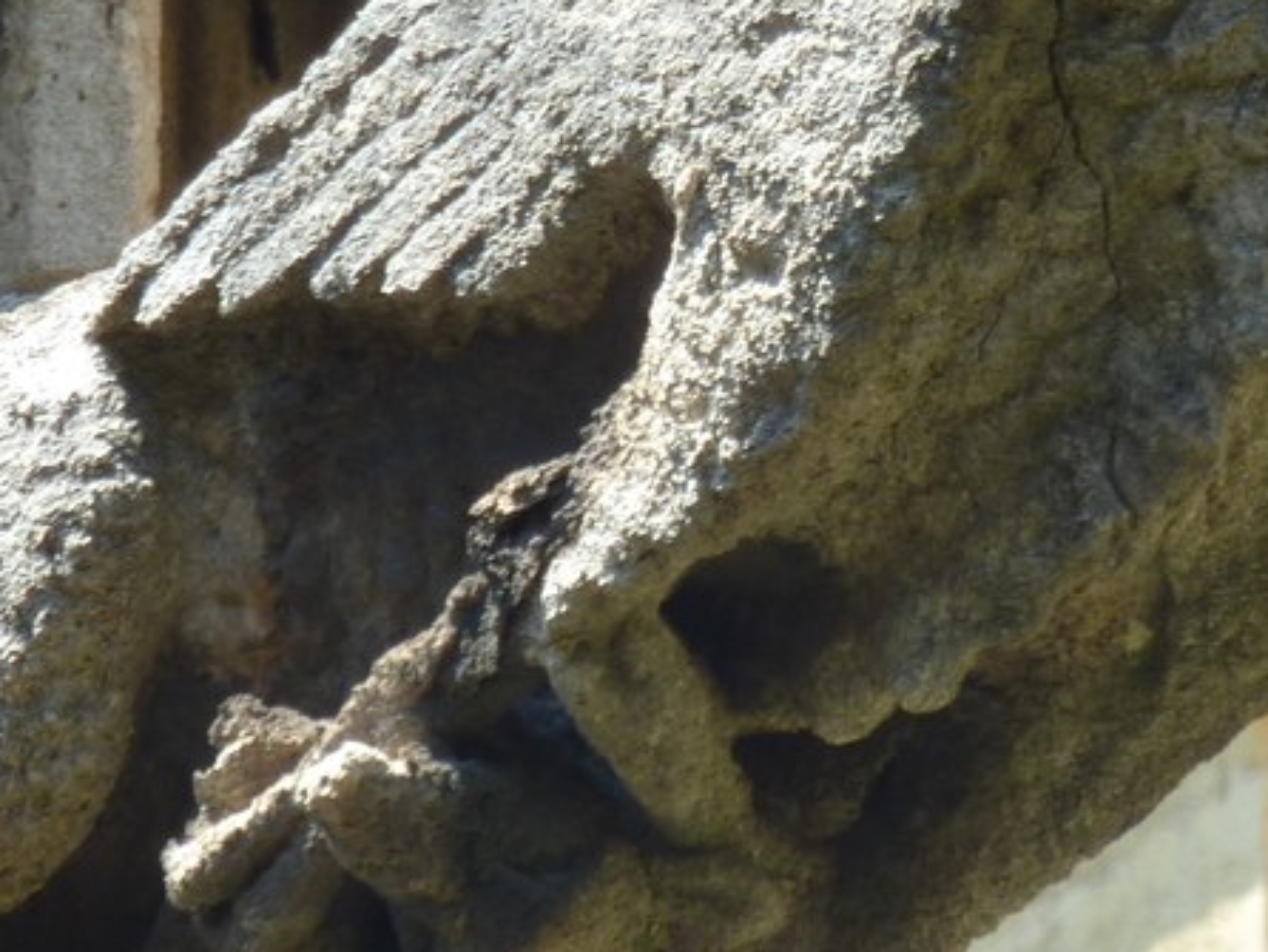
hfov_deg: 2.8
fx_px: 25618
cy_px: 443
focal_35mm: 699
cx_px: 728
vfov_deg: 2.1
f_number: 4.7
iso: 80
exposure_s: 1/160
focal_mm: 42.6
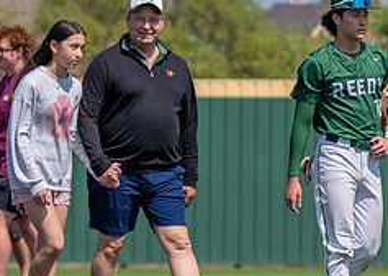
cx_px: 238
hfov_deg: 4.9
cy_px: 133
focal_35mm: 414
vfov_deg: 3.5
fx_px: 4559
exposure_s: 1/2500
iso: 100
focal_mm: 105
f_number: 2.8
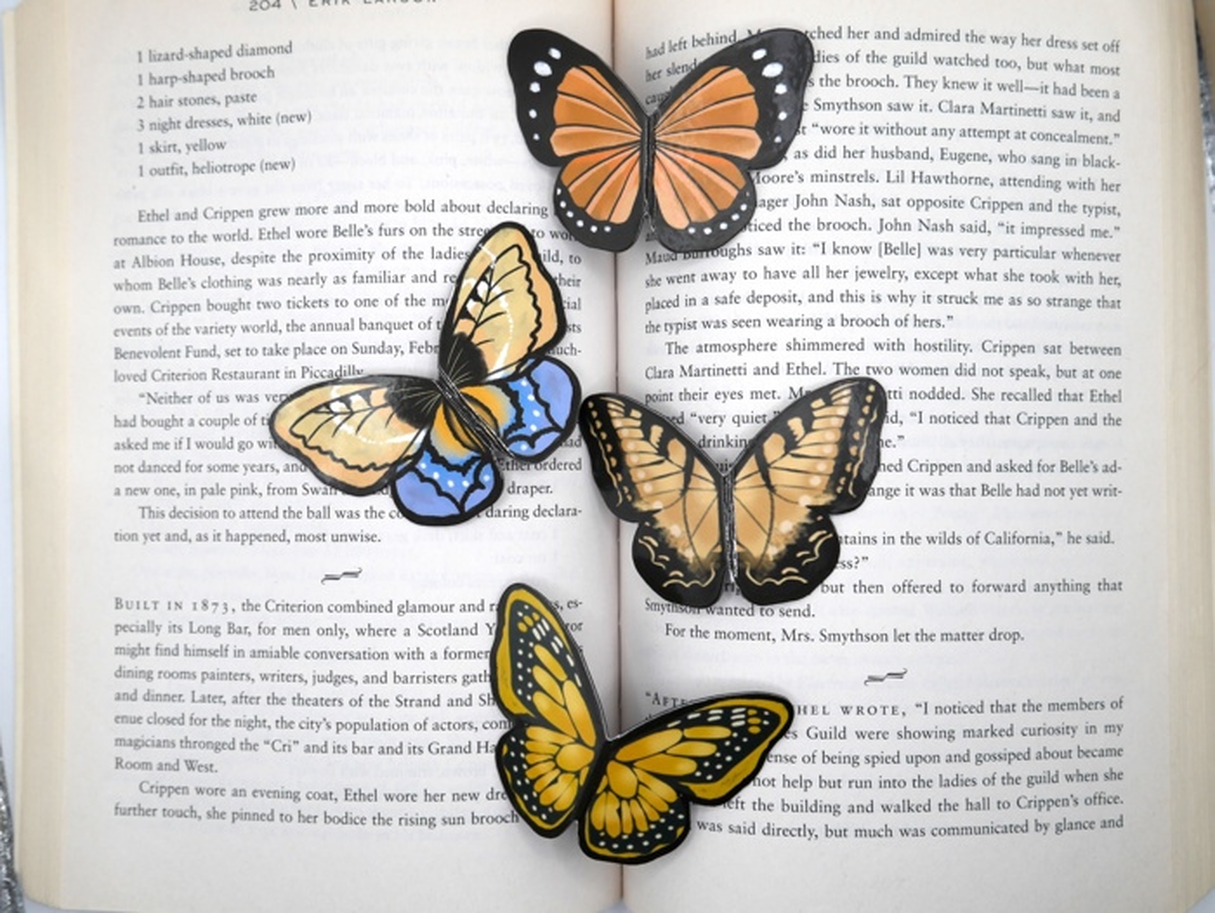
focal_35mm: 34
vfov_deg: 41.8
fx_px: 1194
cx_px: 608
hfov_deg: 53.9
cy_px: 456
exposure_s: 1/200
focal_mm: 17
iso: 200
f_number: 5
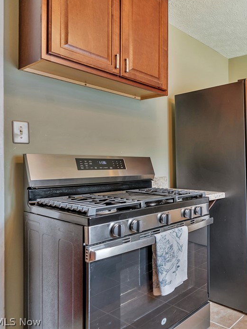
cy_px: 158
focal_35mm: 24
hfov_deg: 46.9
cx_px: 250
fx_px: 228
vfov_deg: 71.6
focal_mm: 16
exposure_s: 1/40
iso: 400
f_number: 3.5
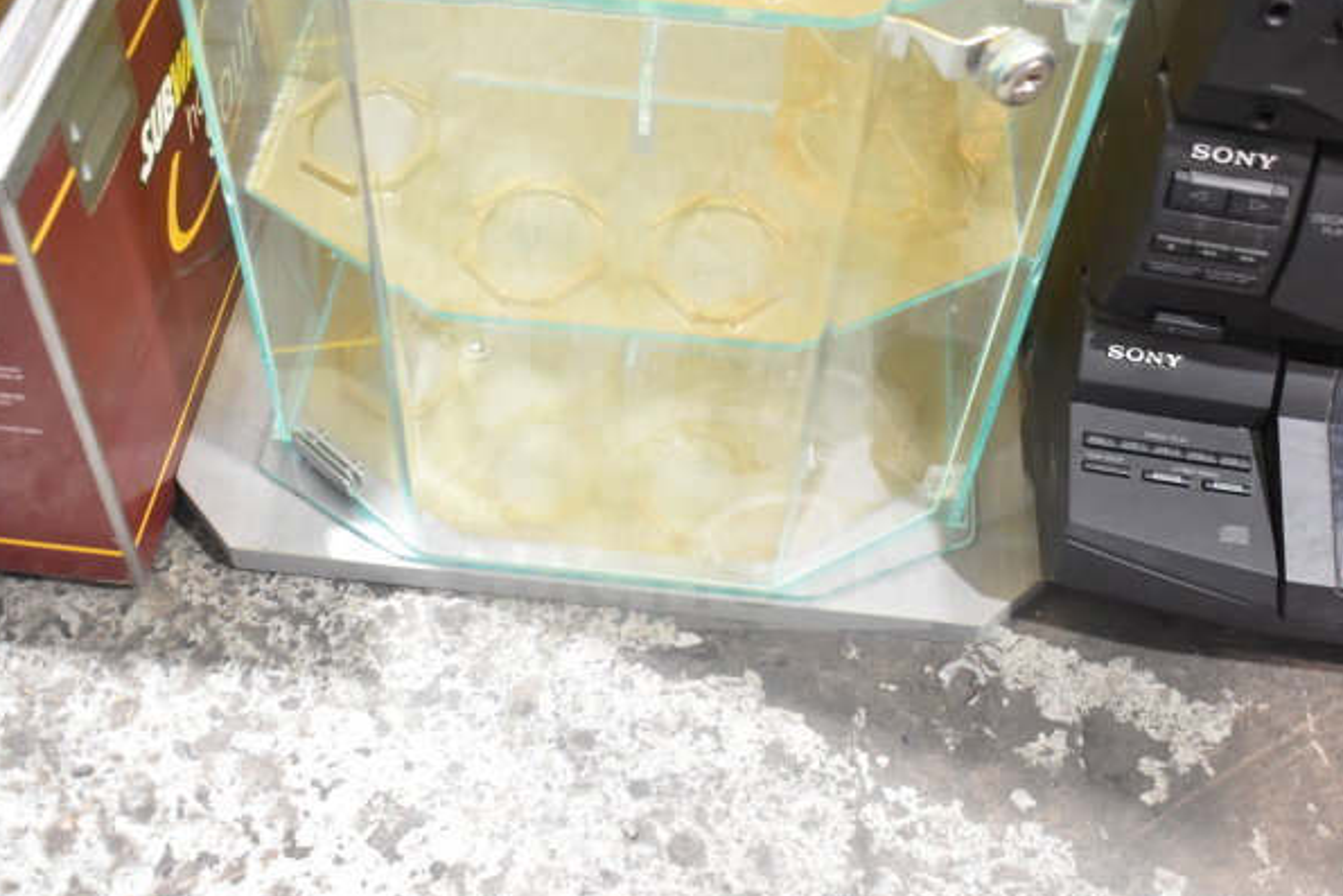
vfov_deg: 32.3
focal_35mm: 42
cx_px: 677
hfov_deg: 46.9
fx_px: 1549
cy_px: 450
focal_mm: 27
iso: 1600
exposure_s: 1/40
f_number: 4
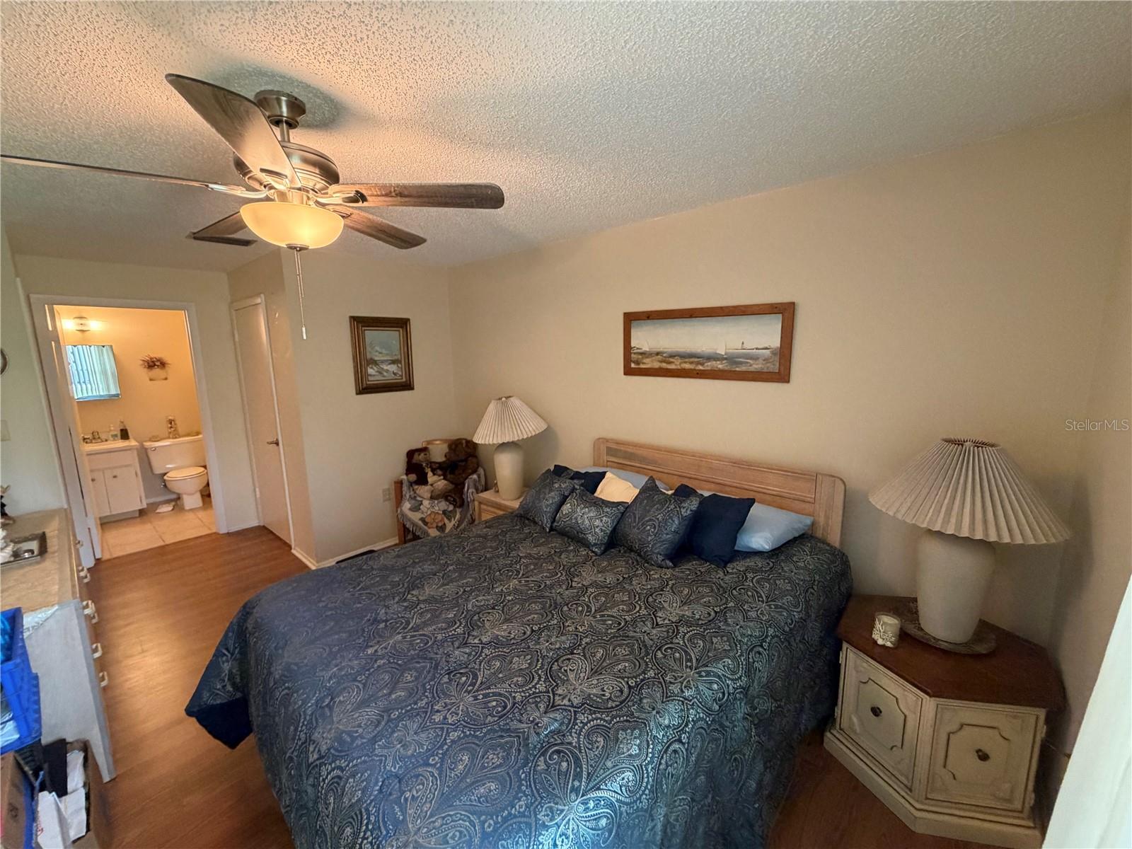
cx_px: 566
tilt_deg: -7.7
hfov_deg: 102.1
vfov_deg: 85.7
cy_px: 424
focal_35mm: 14
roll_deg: +1.3
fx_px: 458
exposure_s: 1/60
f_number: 2.2
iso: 400
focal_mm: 2.22
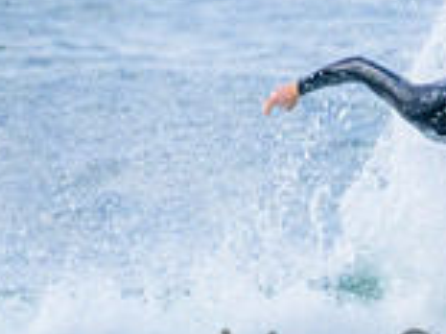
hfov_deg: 0.7
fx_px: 37155
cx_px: 518
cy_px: 350
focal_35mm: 2886
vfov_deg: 0.5
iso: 7200
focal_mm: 800
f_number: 11
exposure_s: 1/1250
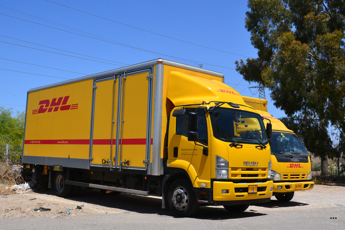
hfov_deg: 51.3
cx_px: 172
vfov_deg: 35.4
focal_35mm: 38
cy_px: 115
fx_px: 359
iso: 320
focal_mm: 25
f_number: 11
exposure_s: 1/500
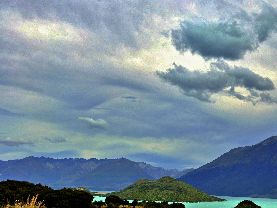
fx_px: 792
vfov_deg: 14.9
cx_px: 203
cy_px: 125
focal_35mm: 99
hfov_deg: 19.7
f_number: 10
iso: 200
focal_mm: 46
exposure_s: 1/200
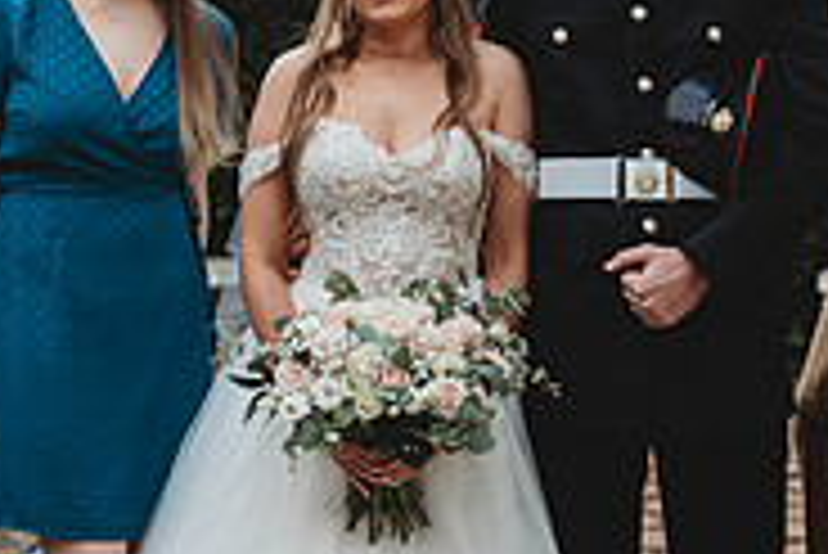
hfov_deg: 19.4
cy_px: 279
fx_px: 2417
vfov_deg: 13.1
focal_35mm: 105
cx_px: 529
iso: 100
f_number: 2.8
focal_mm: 43
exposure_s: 1/320
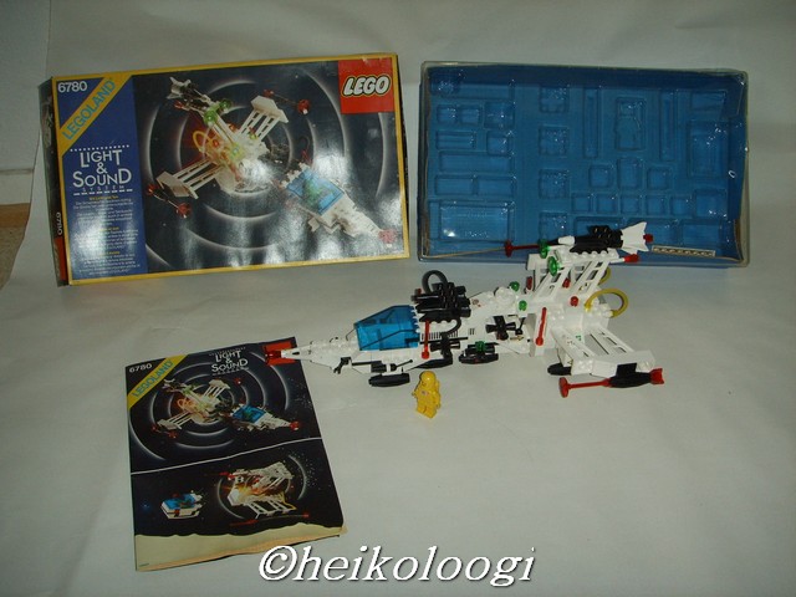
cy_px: 298
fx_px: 897
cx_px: 398
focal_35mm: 39
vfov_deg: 36.8
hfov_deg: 47.9
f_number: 3.5
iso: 100
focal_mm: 6.6
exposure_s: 1/45
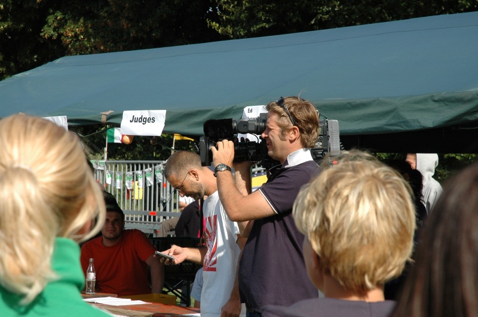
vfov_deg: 13.0
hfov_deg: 19.5
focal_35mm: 105
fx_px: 1392
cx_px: 239
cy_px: 158
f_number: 11
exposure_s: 1/400
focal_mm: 70
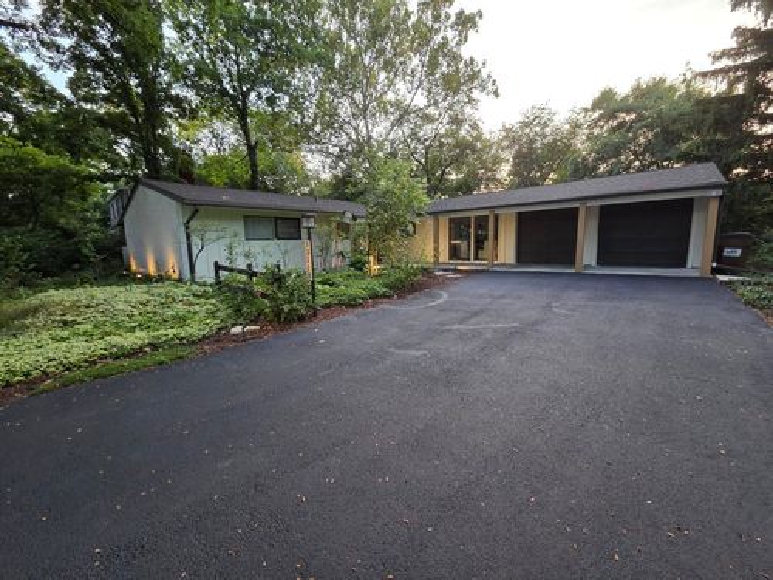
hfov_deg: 106.2
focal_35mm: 13
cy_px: 290
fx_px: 290
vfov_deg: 89.9
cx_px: 386
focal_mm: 2.2
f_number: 2.2
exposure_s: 1/120
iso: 160
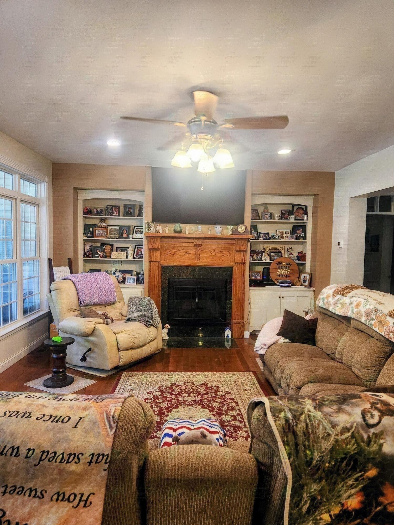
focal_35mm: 23
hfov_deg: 58.9
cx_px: 197
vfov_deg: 73.9
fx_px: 349
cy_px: 262
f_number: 1.8
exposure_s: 1/120
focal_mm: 5.4
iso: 250
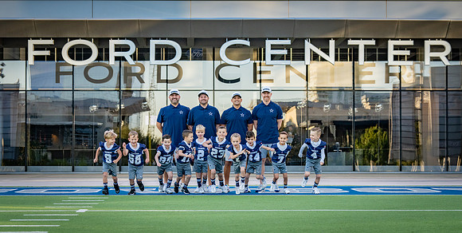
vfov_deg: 12.3
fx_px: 1075
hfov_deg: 24.3
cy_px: 147
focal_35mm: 90
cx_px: 212
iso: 1000
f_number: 4
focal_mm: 70
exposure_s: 1/1250
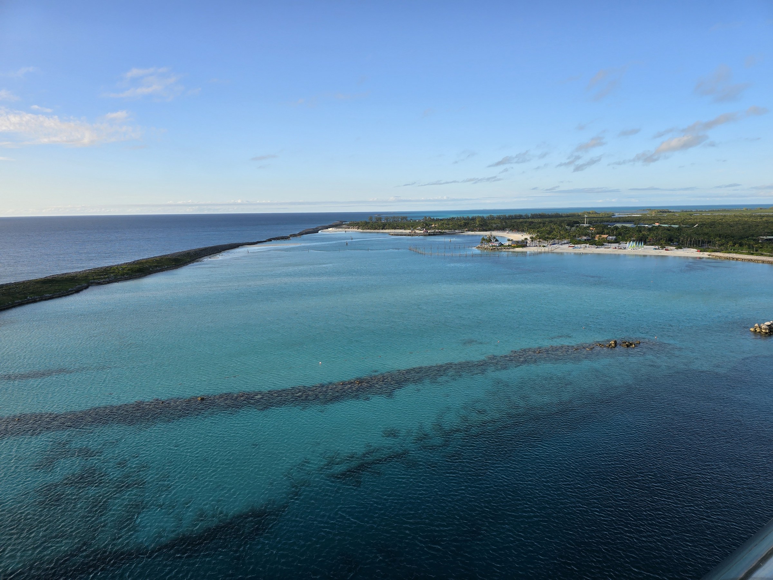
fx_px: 514
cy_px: 290
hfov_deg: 73.9
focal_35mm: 23
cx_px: 386
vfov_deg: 58.9
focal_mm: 6.3
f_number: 1.7
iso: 12
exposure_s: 1/485
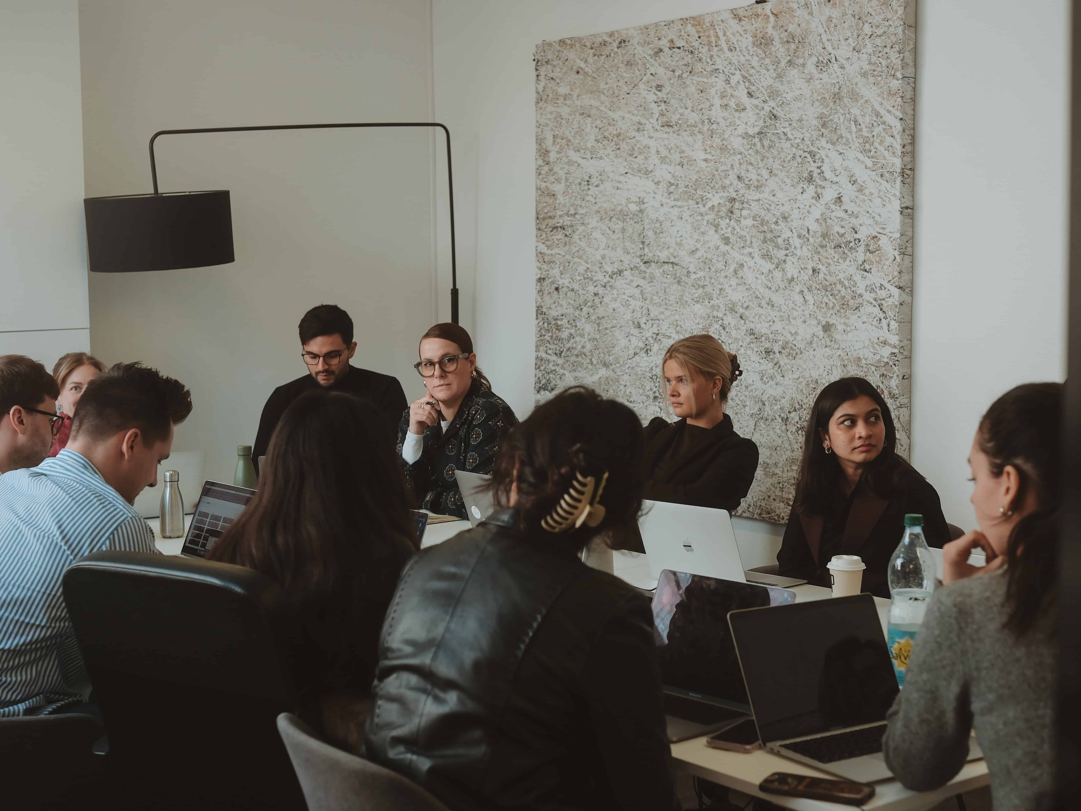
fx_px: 1530
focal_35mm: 49
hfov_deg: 38.9
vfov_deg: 29.7
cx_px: 504
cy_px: 432
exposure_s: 1/240
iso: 320
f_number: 2.5
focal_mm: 27
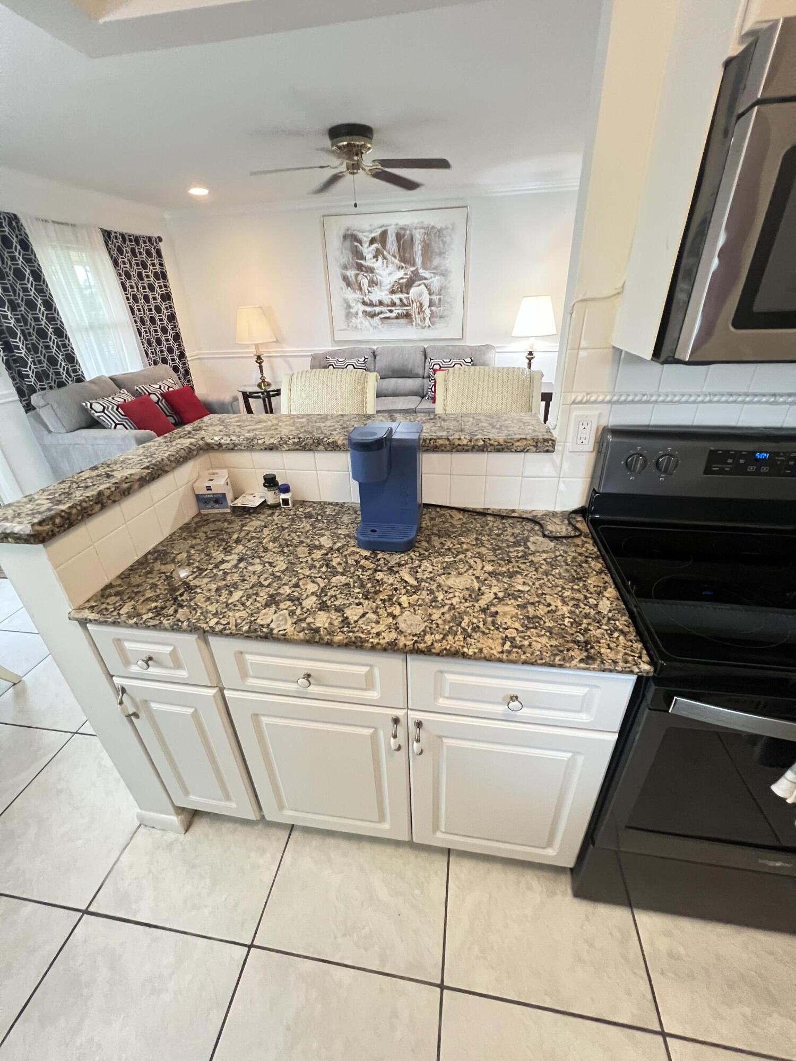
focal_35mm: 13
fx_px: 399
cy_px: 530
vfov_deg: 106.2
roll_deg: +3.7
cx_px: 398
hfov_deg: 89.9
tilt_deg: -27.1
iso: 640
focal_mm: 1.57
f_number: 1.8
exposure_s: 1/60
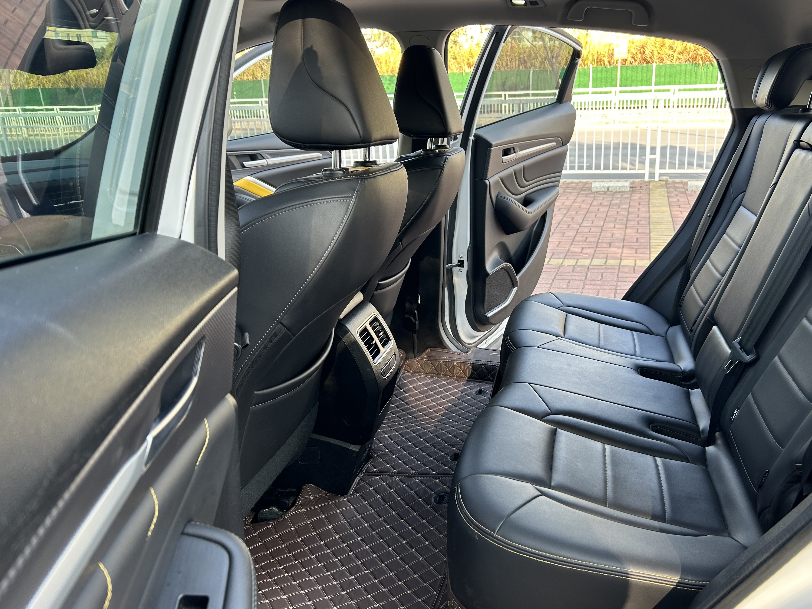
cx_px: 458
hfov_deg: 59.8
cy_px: 304
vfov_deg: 46.8
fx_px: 704
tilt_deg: -17.7
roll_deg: +1.9
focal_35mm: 30
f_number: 1.5
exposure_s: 1/147
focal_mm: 5.7
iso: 32
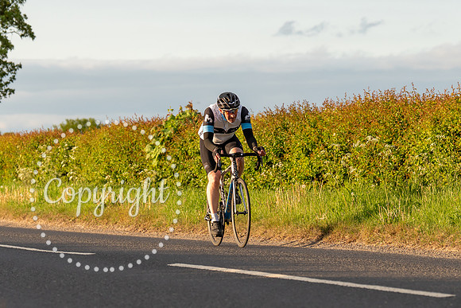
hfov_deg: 11.0
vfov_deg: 7.4
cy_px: 156
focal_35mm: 187
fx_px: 2394
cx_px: 236
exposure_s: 1/1000
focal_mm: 105
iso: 320
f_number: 4
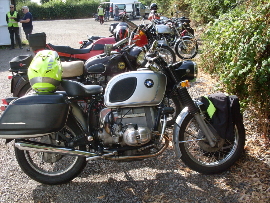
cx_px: 135
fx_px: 296
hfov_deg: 49.0
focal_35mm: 38
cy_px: 102
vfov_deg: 37.7
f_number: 2.8
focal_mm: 6.3
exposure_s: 1/500
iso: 80
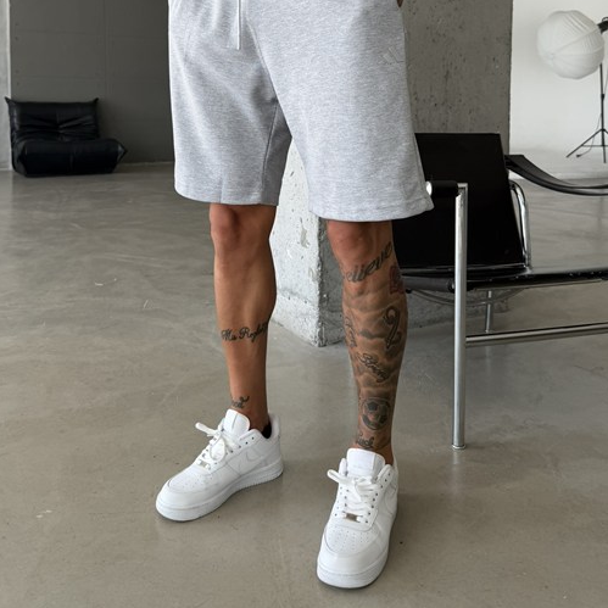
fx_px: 676
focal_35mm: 34
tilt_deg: -3.0
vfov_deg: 46.2
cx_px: 295
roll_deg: +0.1
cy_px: 133
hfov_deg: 48.4
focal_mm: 6.76
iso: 80
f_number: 1.78
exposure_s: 1/405
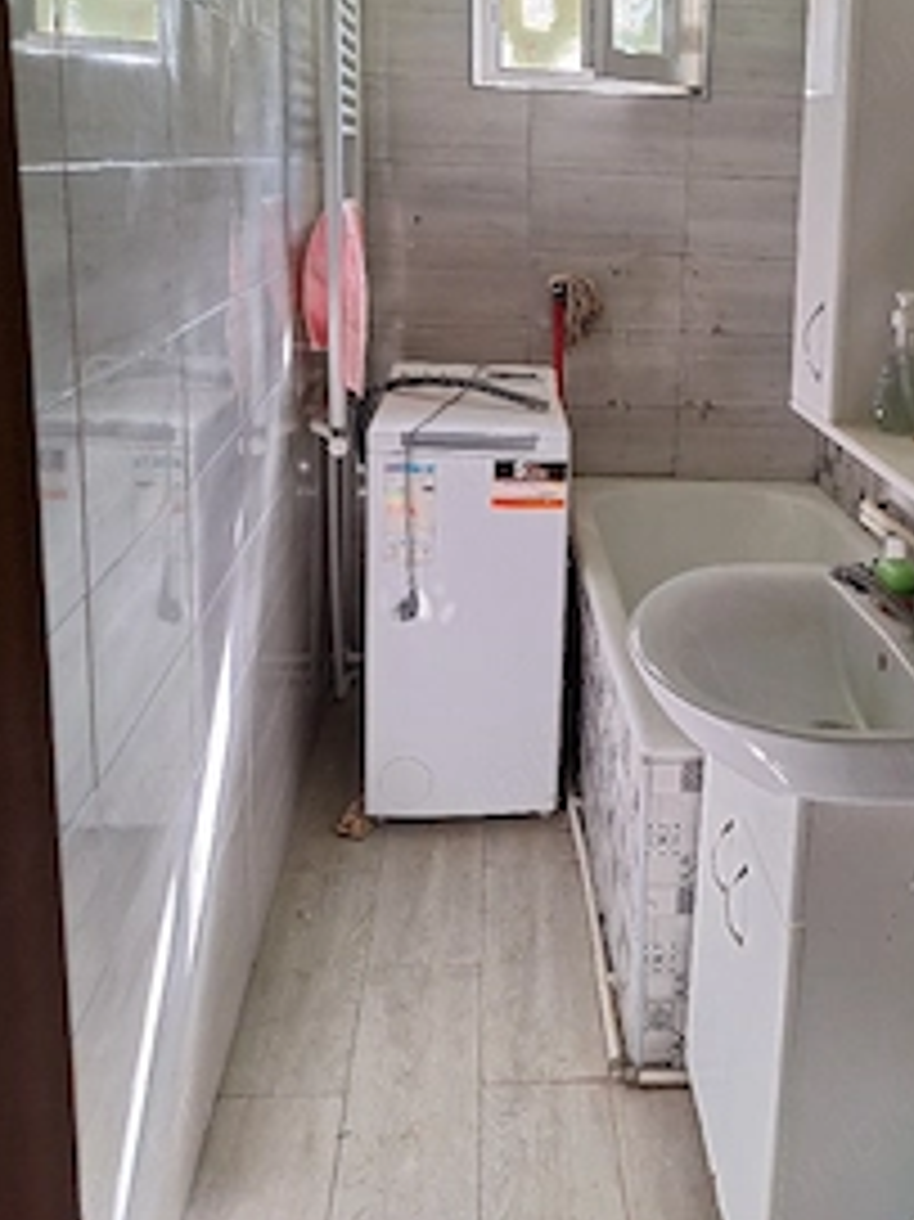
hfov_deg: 40.9
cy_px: 455
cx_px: 653
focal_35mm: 34
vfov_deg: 53.4
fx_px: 1198
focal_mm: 5.54
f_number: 1.8
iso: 160
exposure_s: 1/50
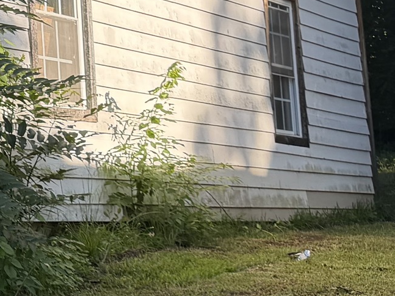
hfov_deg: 14.2
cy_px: -68
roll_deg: -1.8
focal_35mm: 114
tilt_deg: +10.1
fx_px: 1301
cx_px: -411
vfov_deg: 12.6
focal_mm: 6.76
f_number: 1.78
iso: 100
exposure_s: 1/1091
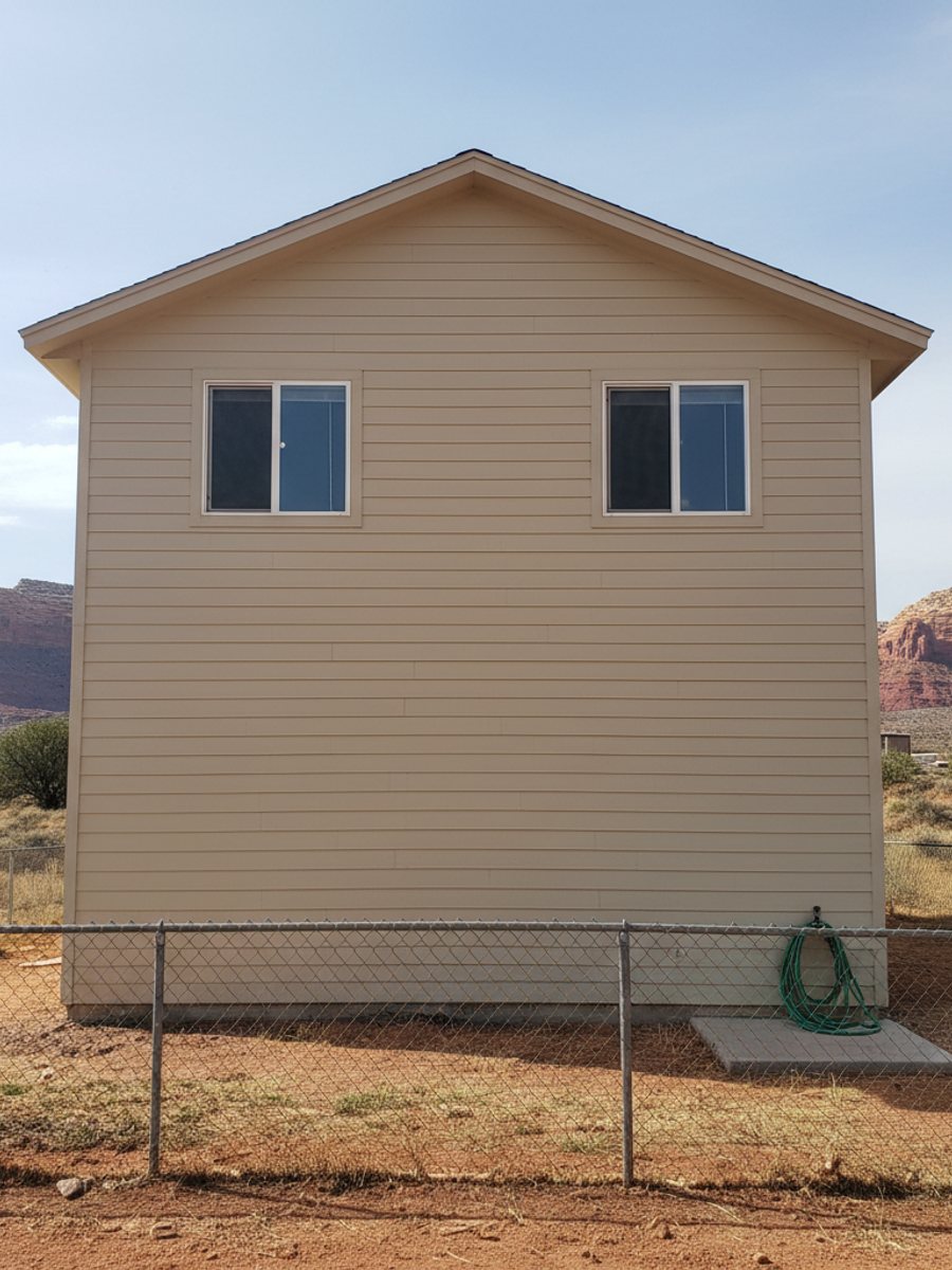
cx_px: 476
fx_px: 843
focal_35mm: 23
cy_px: 635
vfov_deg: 73.9
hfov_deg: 58.9
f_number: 1.8
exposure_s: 1/1061
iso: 1191
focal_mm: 6.4
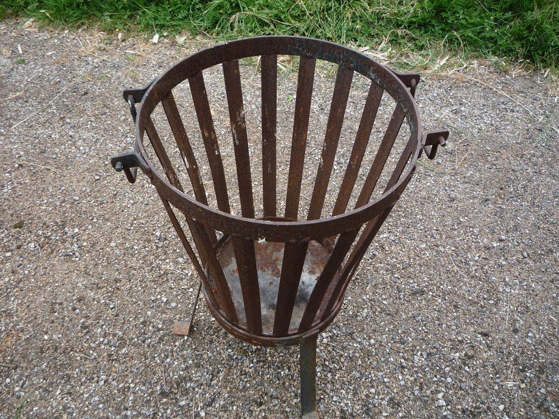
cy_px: 210
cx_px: 280
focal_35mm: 30
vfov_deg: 46.8
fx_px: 484
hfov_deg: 60.0
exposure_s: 1/125
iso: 100
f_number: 4
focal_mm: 5.2
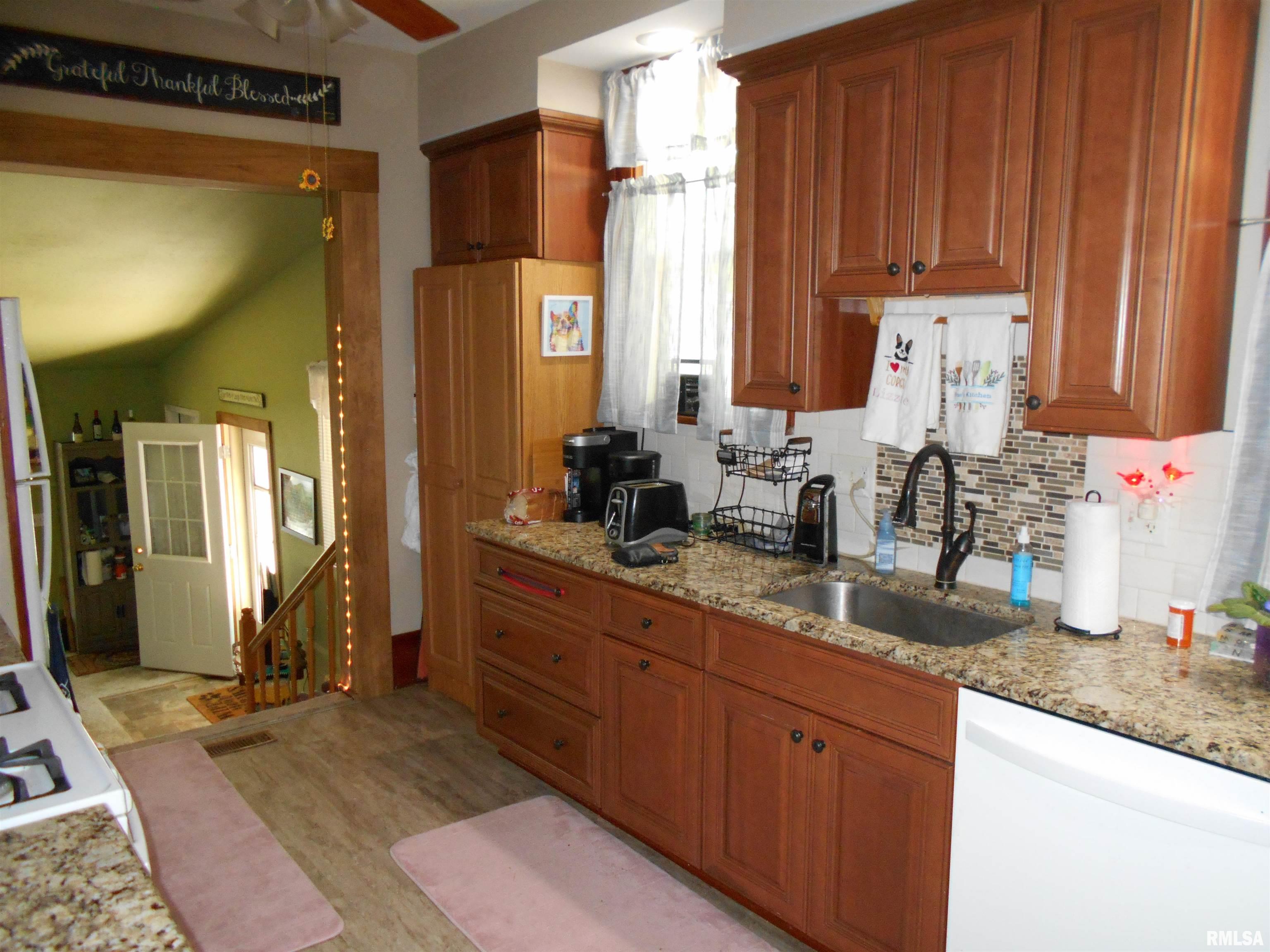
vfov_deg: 53.1
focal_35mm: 26
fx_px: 954
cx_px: 635
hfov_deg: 67.3
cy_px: 476
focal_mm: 4.6
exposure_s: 1/25
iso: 400
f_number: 3.2
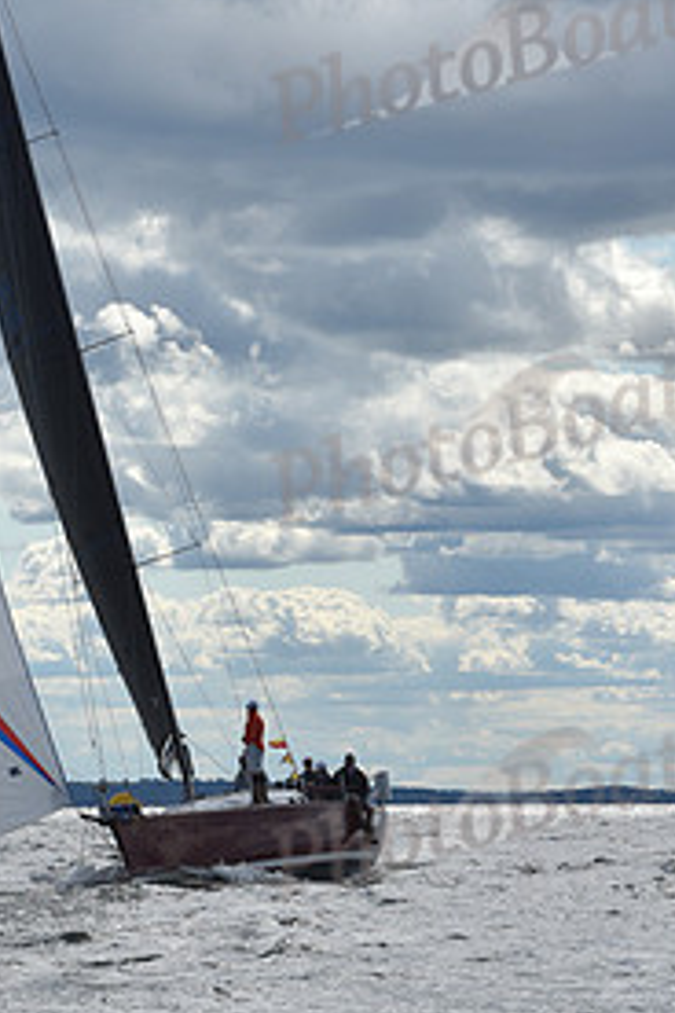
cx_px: 83
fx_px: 6609
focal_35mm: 235
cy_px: 294
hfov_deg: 5.8
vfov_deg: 8.8
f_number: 10
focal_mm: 112
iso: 250
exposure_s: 1/1000
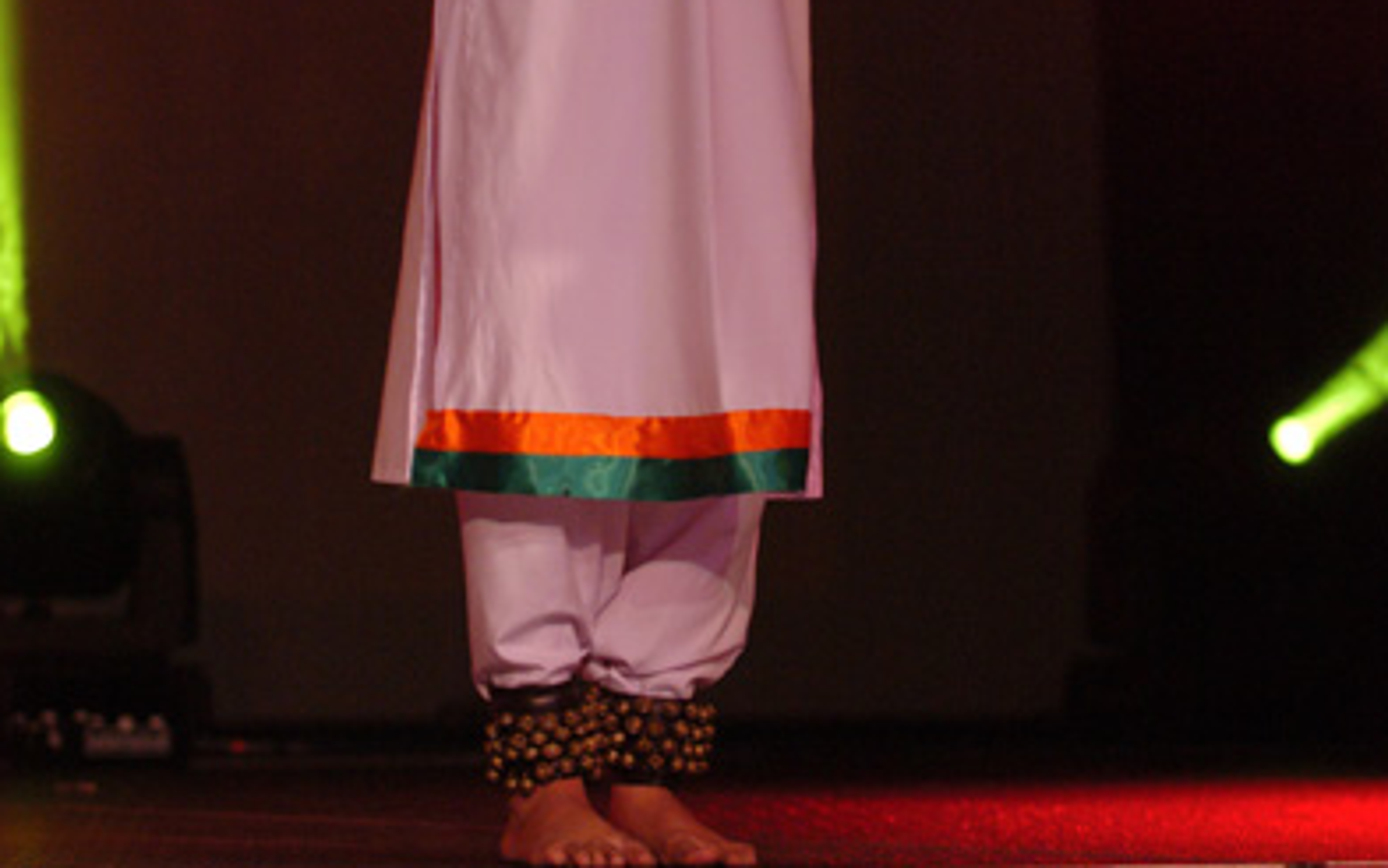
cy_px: -148
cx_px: 690
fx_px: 8628
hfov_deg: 9.2
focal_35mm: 228
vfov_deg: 5.7
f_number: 2.8
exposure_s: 1/160
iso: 800
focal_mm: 98
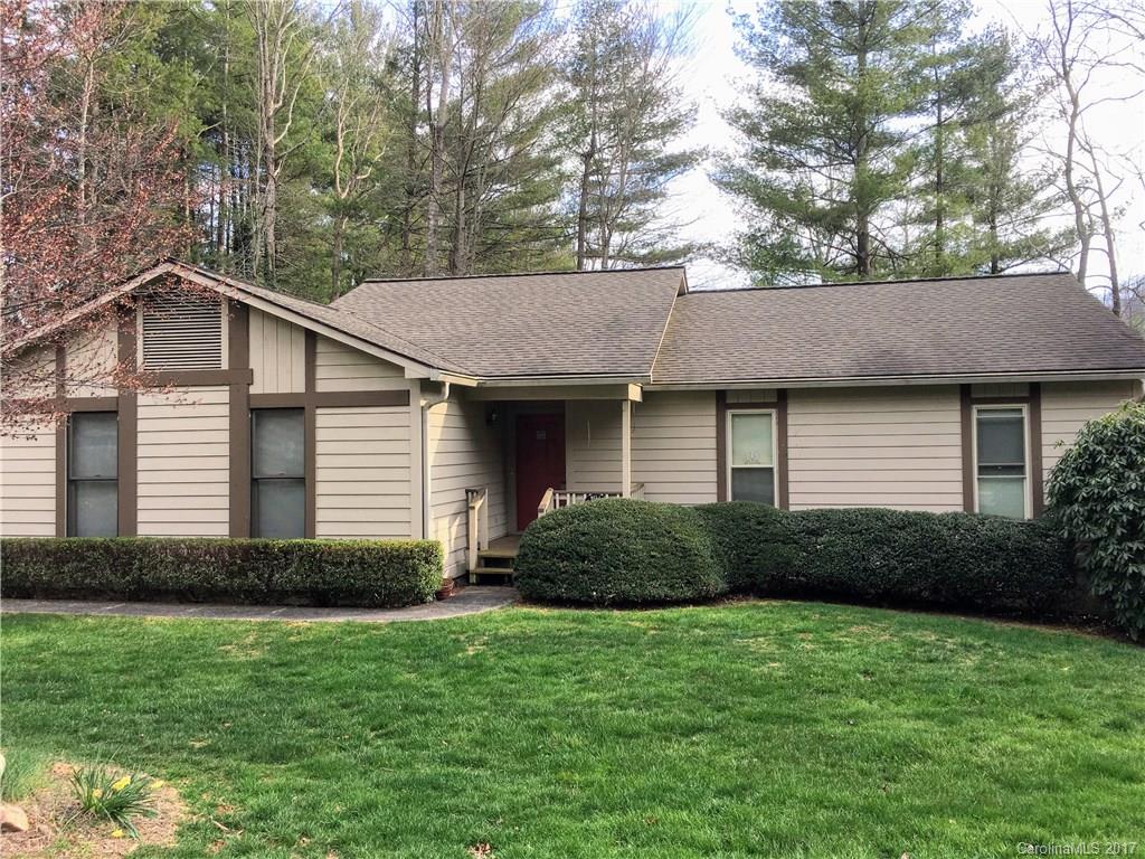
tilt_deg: +1.5
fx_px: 959
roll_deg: +1.6
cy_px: 430
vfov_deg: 48.2
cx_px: 572
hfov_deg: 61.7
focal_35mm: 29
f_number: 2.2
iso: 25
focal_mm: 4.15
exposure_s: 1/403
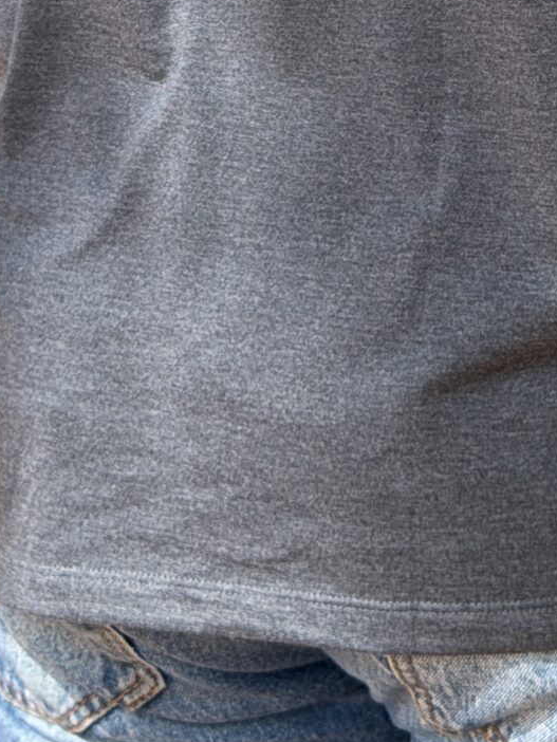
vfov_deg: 10.7
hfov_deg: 8.5
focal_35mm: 175
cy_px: -557
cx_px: 411
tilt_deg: -2.5
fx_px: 3752
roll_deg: +3.5
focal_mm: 6.76
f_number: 1.78
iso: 64
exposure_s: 1/1838
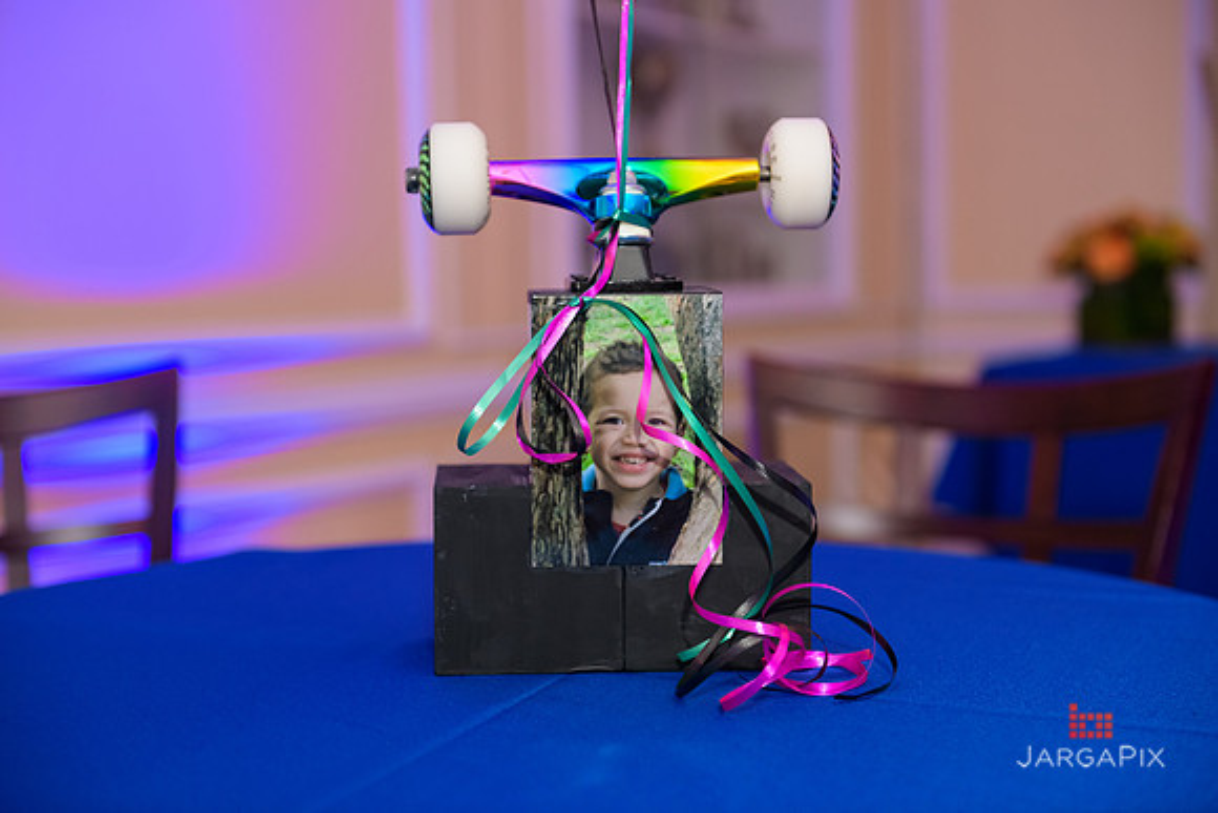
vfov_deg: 24.6
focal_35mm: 55
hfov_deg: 36.2
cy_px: 406
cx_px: 609
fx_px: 1861
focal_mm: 55
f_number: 3.2
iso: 1600
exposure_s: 1/125
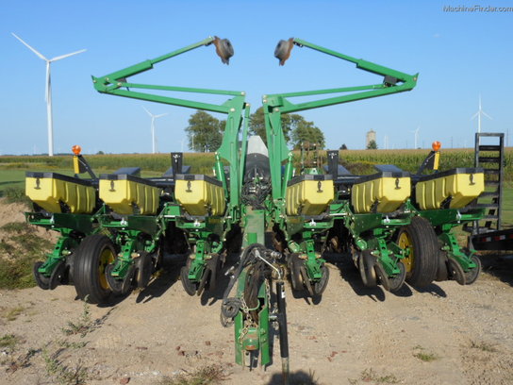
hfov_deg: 47.9
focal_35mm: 39
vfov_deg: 36.8
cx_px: 256
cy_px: 192
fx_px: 578
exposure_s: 1/640
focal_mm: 6.9
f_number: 4.3
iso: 80
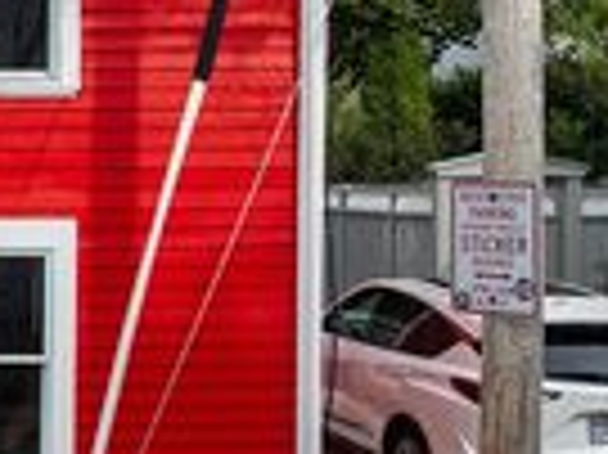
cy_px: 184
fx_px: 1562
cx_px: -378
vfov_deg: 16.6
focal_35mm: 89
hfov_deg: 18.7
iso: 120
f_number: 2.8
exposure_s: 1/1600
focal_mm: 12.29
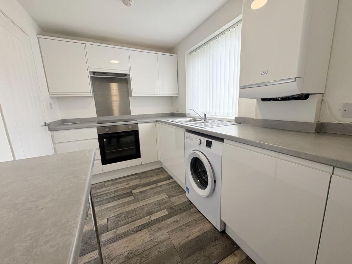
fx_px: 142
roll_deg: +2.5
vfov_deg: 85.7
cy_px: 132
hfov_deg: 102.1
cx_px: 176
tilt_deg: -10.6
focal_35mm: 14
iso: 40
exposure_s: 1/124
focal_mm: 2.22
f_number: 2.2
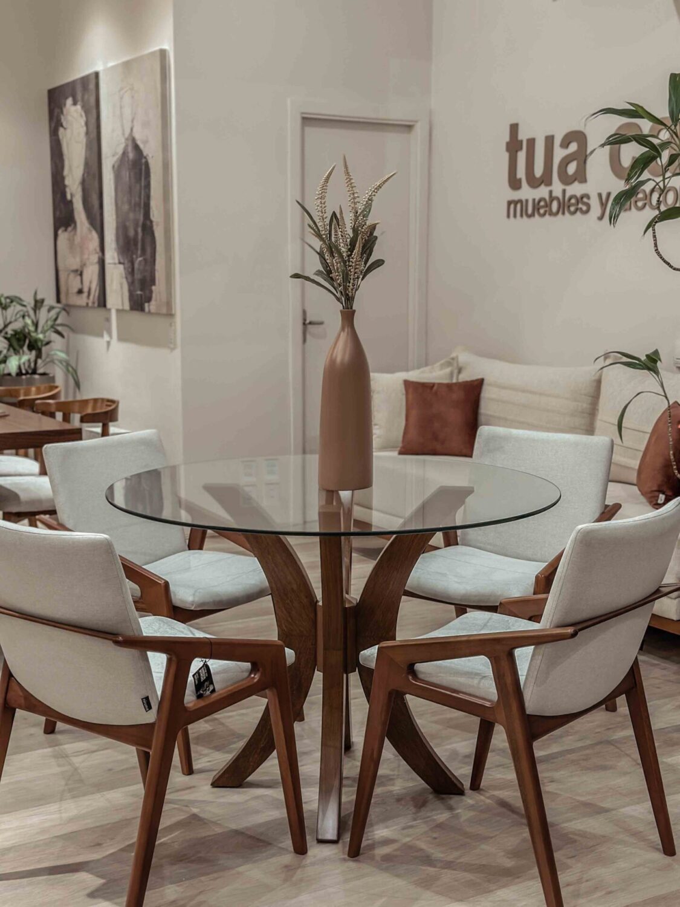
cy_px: 454
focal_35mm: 48
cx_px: 340
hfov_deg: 30.3
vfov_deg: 39.7
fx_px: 1257
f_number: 1.78
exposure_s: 1/50
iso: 80
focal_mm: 6.86
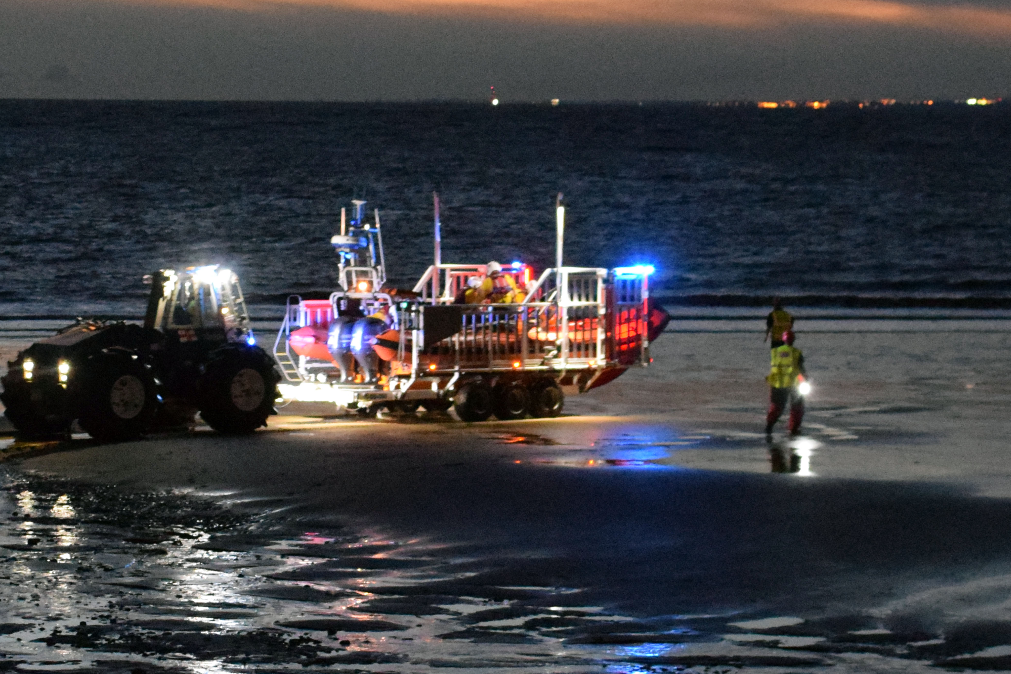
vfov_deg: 17.1
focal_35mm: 80
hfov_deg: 25.4
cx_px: 417
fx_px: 2240
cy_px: 347
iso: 5000
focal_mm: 35
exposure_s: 1/40
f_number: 3.2
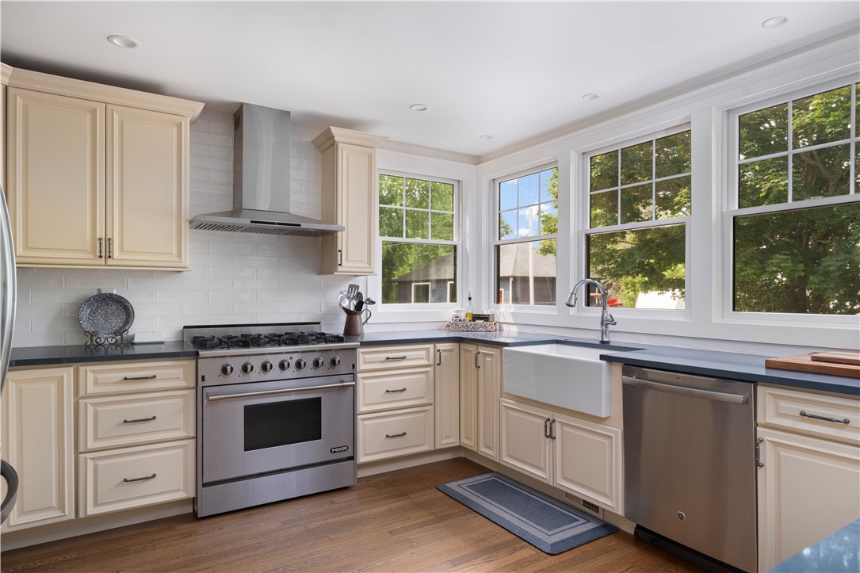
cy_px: 286
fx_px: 502
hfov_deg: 81.2
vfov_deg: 59.5
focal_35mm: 21
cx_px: 430
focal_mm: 21
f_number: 7.1
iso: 640
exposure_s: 1/200
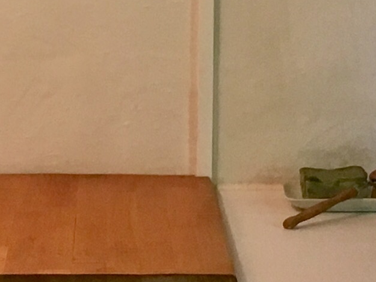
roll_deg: -0.5
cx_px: 163
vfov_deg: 7.9
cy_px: 142
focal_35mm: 187
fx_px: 2032
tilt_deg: -10.8
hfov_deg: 10.6
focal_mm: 4.15
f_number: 2.2
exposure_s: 1/33
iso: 125
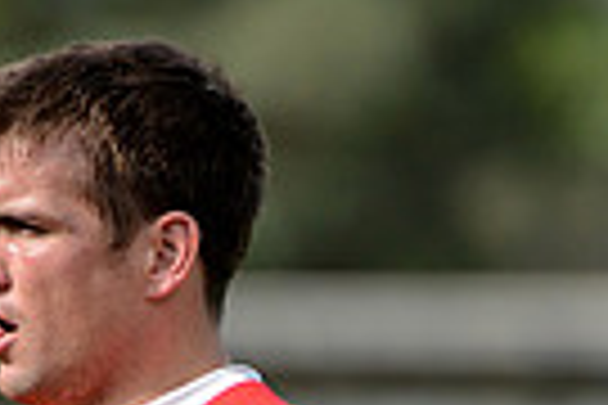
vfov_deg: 1.2
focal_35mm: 1162
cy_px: 826
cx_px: 45
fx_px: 19623
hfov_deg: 1.8
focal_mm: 270
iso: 400
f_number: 4
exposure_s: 1/1000
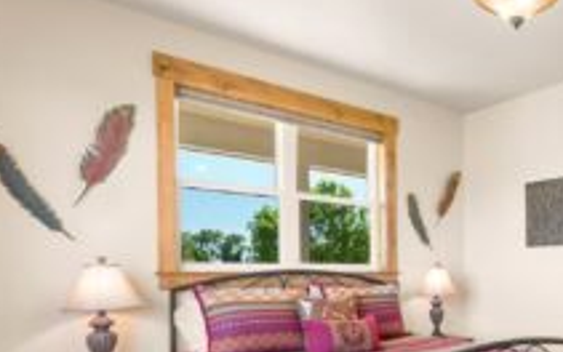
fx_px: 463
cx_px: 515
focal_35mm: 30
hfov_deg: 54.0
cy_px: 287
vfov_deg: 39.8
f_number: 3.5
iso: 400
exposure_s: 1/15
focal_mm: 15.6
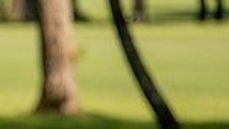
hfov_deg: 1.8
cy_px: 219
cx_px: -185
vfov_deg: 1.0
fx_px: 7324
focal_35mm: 1206
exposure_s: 1/2000
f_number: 4
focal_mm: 300
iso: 200
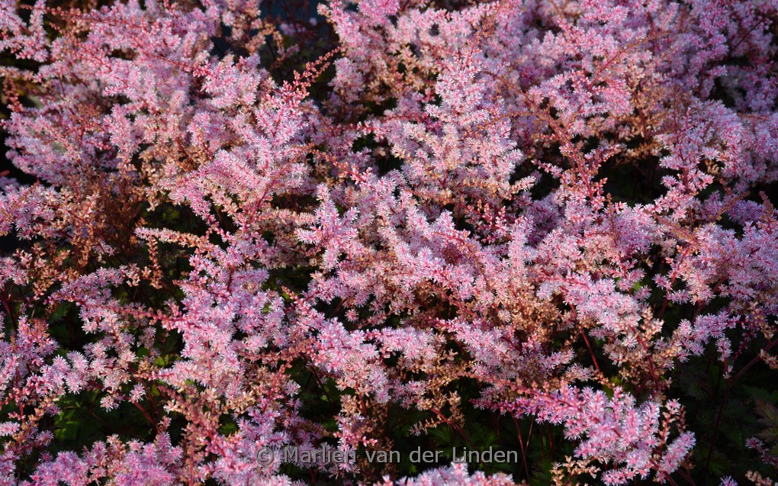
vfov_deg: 15.2
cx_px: 388
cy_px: 248
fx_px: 1823
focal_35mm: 86
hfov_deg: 24.1
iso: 200
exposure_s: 1/250
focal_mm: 56
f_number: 8
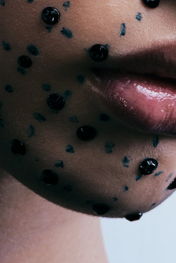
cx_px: -7
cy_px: -186
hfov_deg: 3.8
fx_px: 2618
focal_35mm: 357
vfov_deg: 5.7
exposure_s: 1/200
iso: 125
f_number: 14
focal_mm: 90
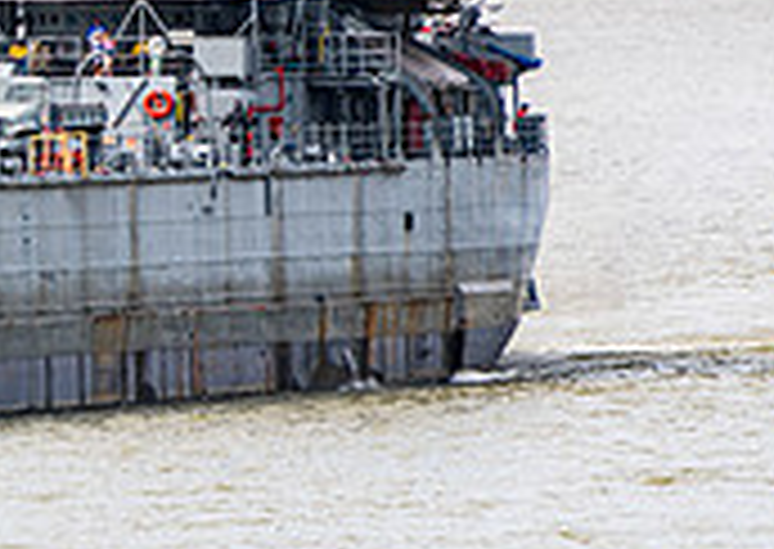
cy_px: 308
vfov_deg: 1.1
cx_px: -323
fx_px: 27435
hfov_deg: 1.6
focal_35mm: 1251
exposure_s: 1/160
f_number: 8
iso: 64
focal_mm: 300
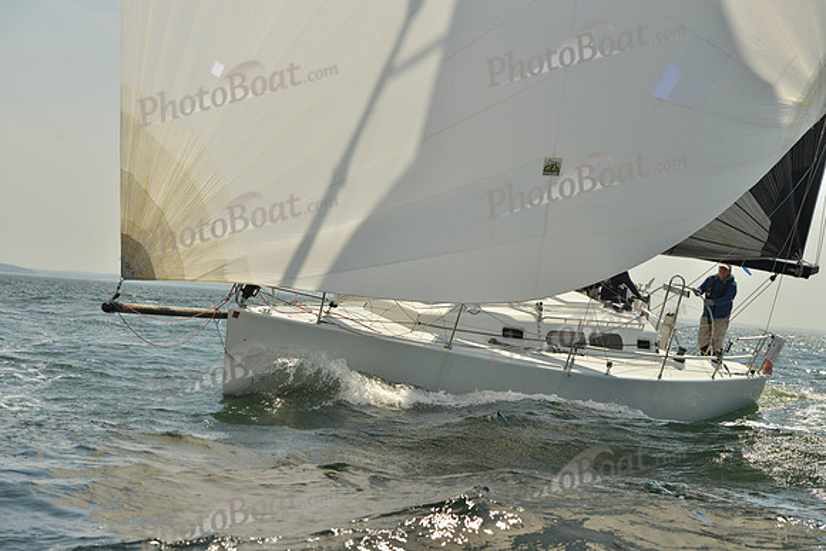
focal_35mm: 80
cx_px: 413
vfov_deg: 17.1
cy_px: 276
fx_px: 1836
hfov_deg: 25.4
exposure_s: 1/1250
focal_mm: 80
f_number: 8
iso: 200
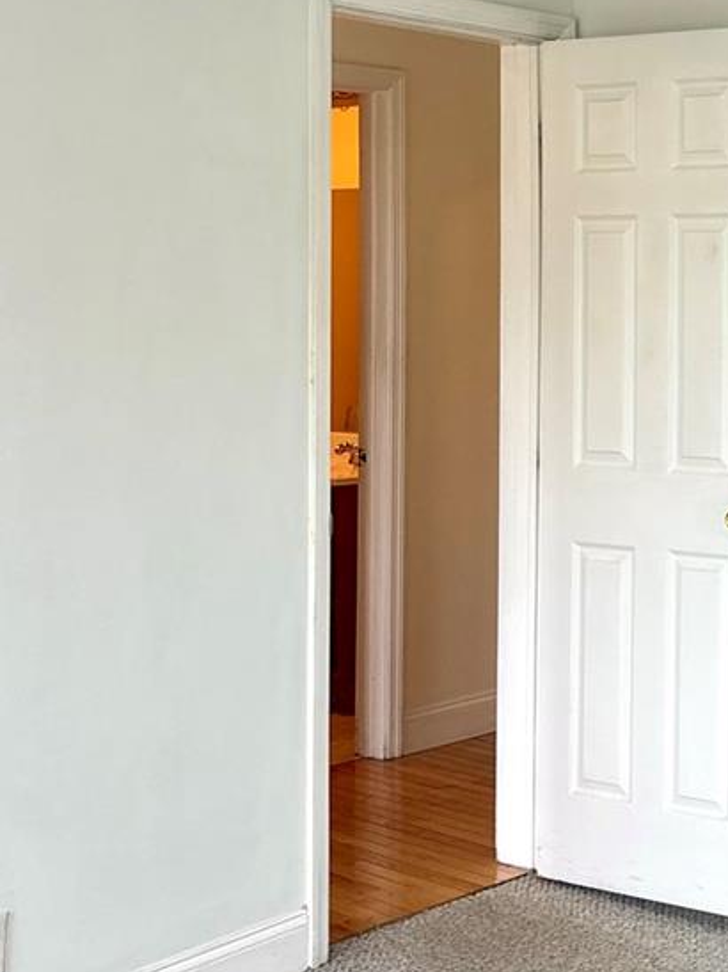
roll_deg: -0.6
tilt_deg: -0.4
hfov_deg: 18.5
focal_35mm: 73
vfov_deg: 26.5
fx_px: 2048
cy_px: 318
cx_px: 994
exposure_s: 1/120
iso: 64
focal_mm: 5.96
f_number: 1.6
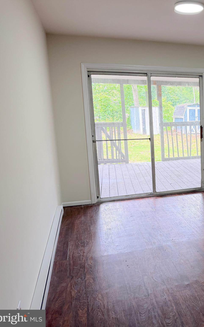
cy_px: 163
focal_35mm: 34
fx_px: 302
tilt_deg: -9.4
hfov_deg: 33.6
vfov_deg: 56.7
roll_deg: +1.1
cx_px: 210
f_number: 1.78
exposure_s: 1/152
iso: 200
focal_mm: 6.76
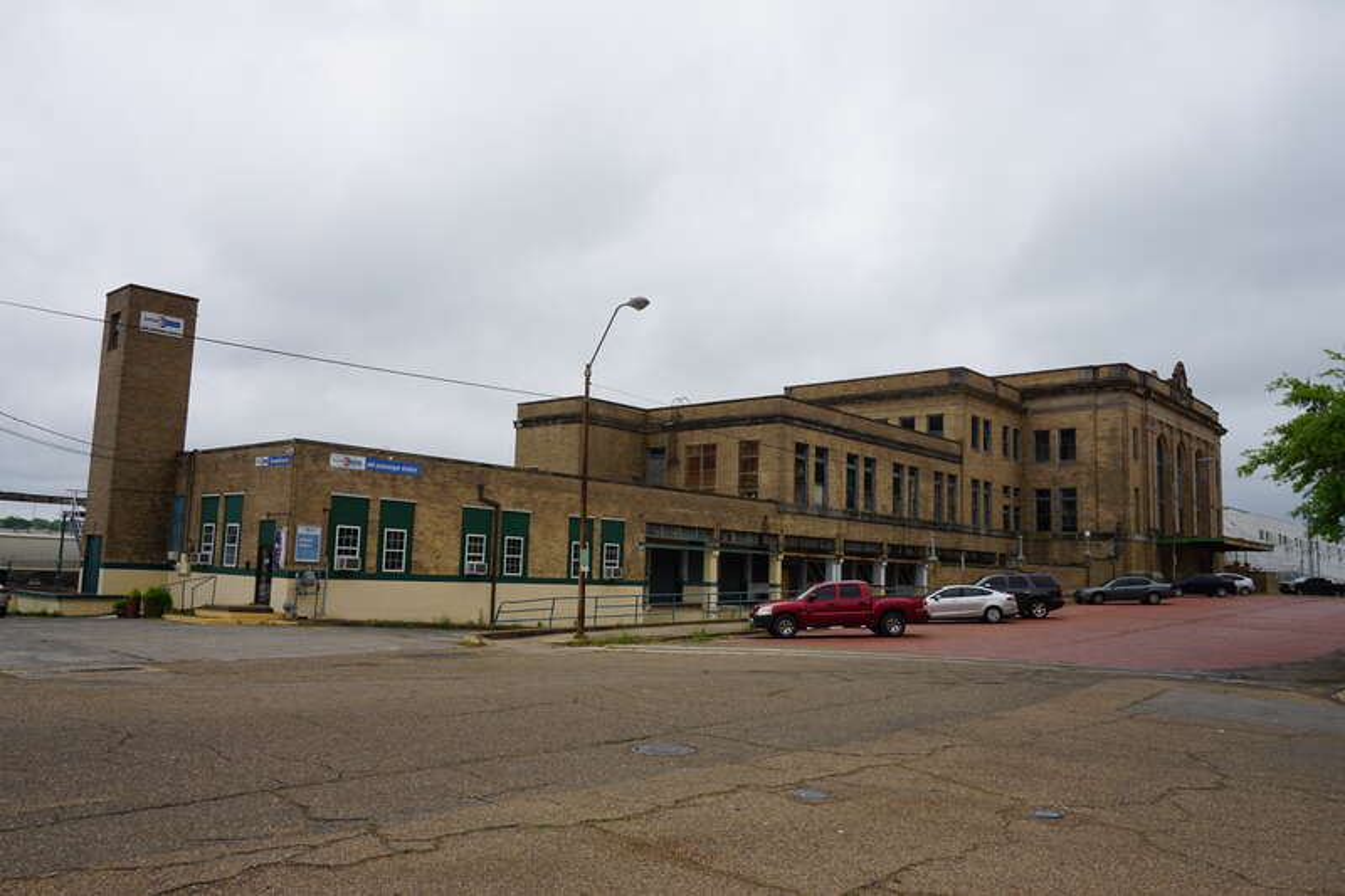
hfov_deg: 67.4
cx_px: 672
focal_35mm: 27
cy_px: 448
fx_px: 1008
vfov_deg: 47.9
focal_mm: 18
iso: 100
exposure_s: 1/100
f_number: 10
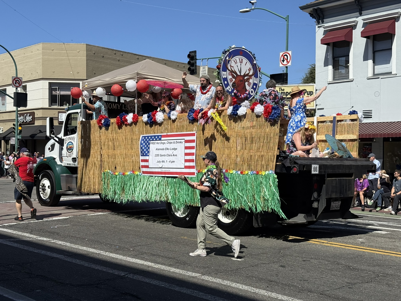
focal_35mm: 48
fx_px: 556
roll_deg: -0.6
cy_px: 150
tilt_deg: +0.9
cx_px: 200
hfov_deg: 39.7
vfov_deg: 30.3
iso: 64
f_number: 1.78
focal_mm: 6.76
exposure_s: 1/6536
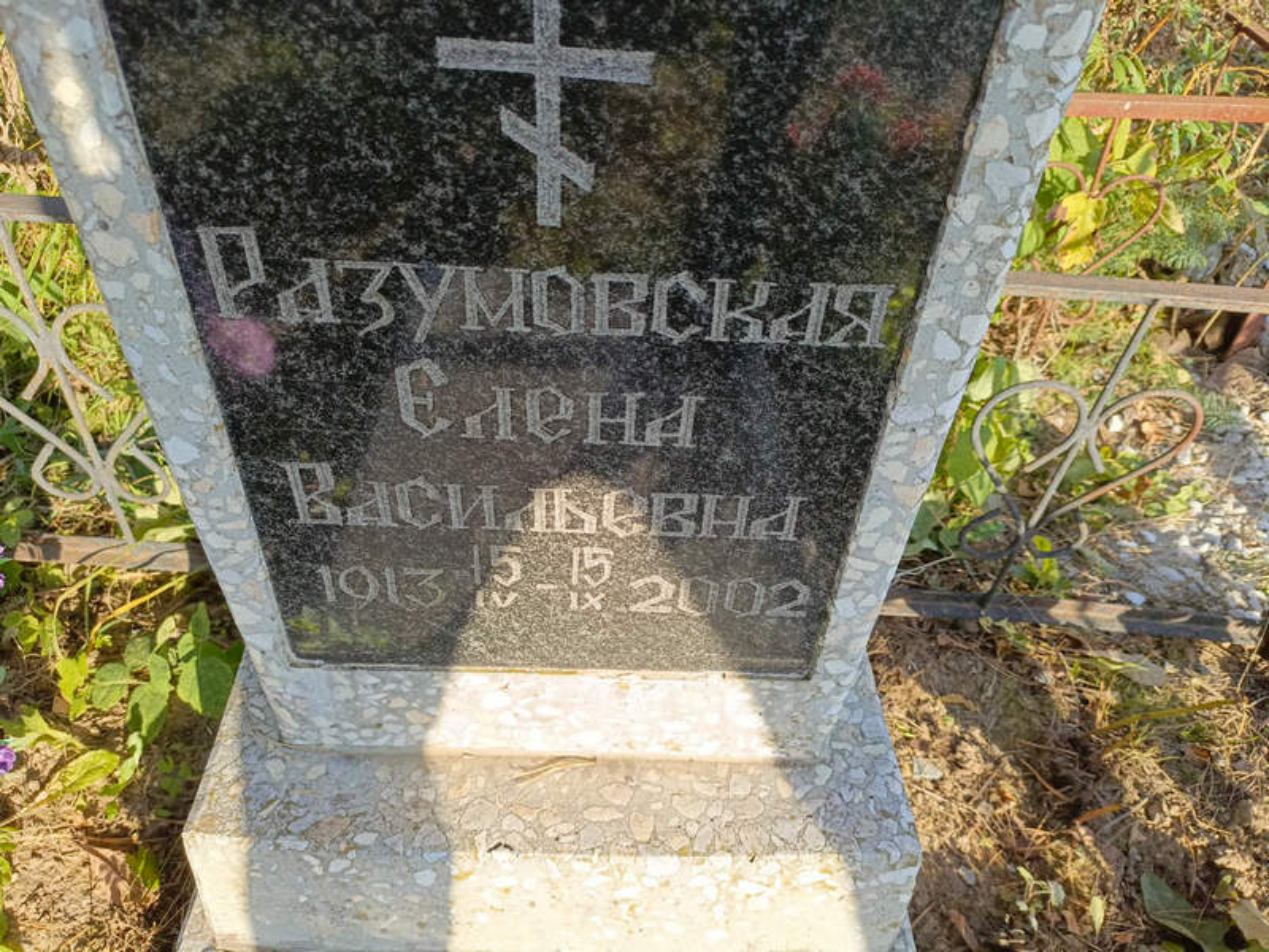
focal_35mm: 25
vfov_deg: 54.9
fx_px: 916
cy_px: 476
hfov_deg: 69.4
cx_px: 634
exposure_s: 1/309
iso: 110
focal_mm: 4.76
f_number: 1.69
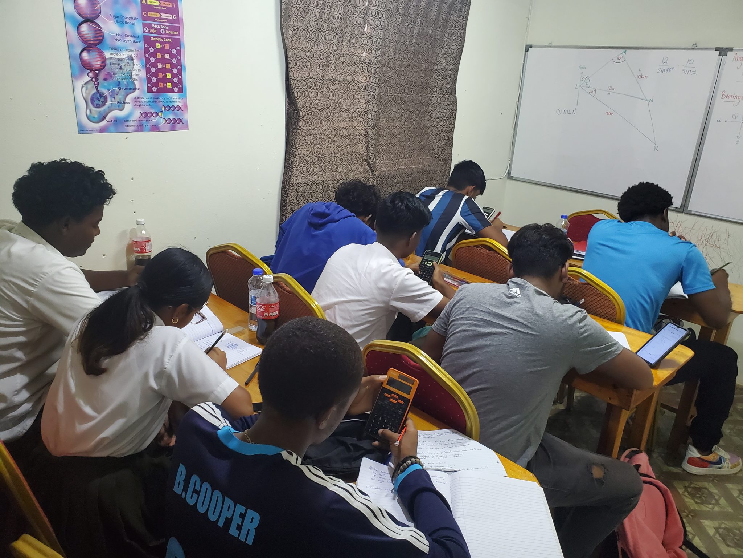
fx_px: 558
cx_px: 372
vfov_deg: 53.1
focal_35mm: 26
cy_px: 279
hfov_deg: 67.3
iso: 640
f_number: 2.4
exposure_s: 1/40
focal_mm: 4.3
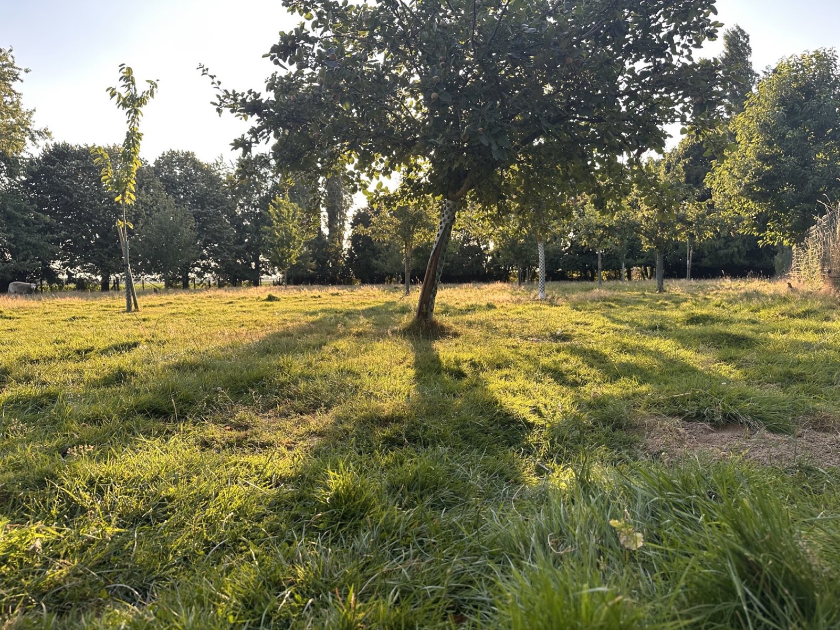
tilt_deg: -3.7
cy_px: 315
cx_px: 420
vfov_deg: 56.8
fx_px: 582
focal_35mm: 24
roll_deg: +2.7
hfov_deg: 71.6
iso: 80
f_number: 1.78
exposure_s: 1/638
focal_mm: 6.86
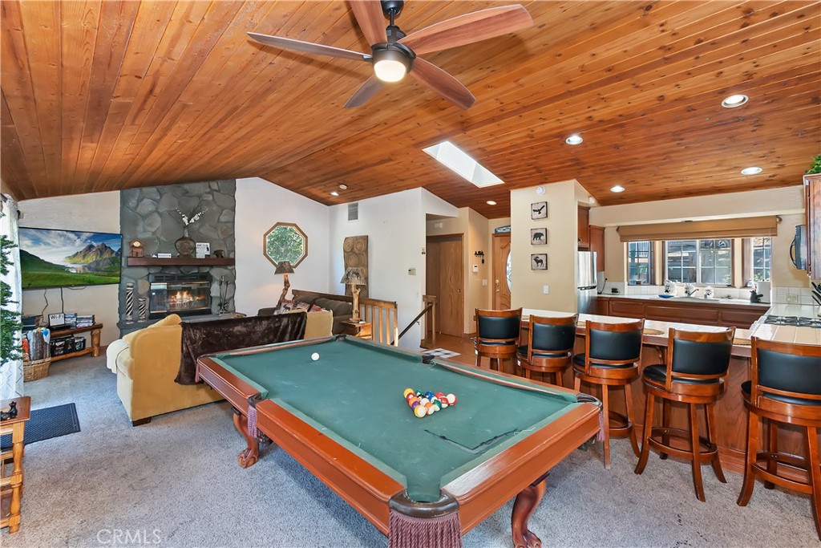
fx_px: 342
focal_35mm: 15
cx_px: 410
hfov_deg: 100.4
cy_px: 274
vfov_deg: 77.3
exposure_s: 1/30
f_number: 8
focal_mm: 10
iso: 400
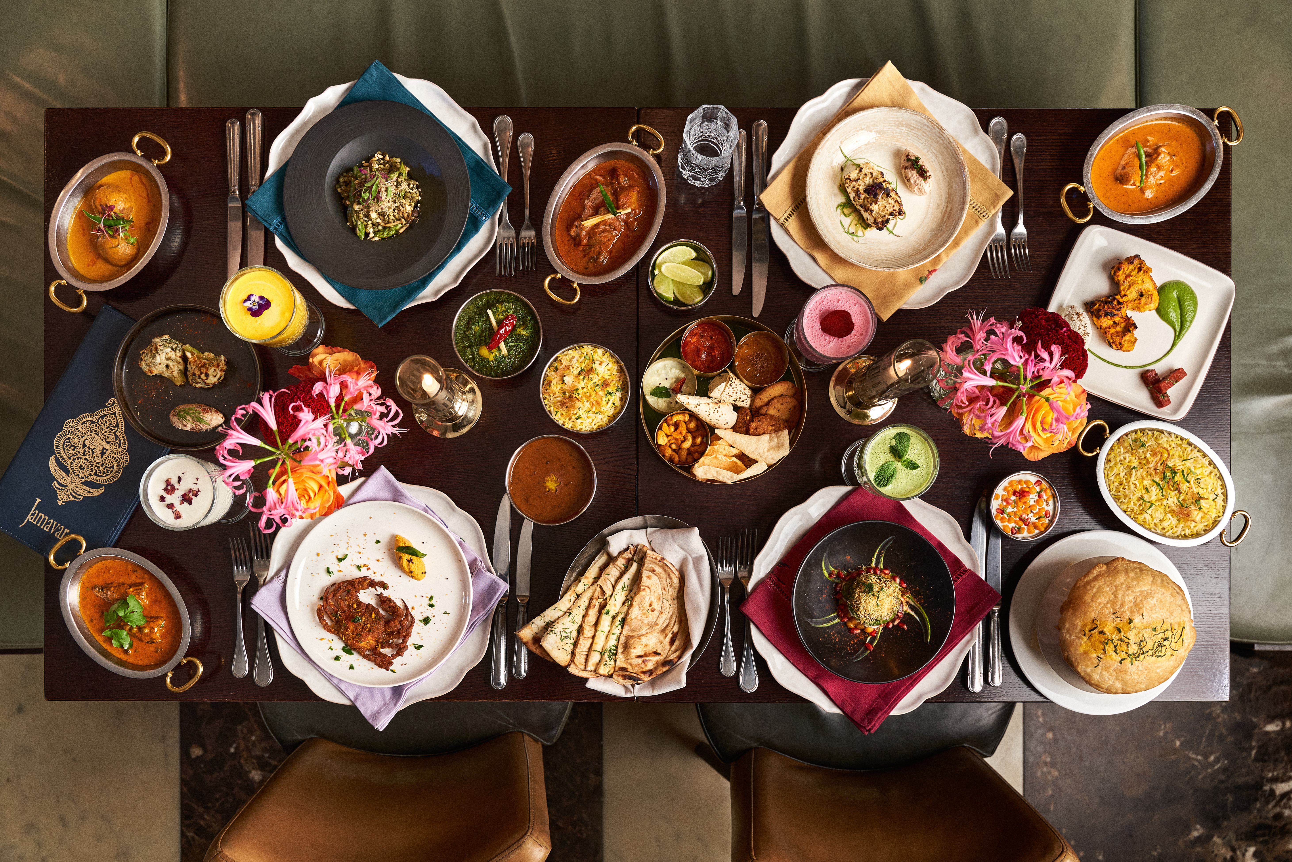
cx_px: 646
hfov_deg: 61.1
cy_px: 431
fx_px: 1095
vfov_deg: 43.0
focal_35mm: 30
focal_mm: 30.5
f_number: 4
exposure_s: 1/100
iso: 500
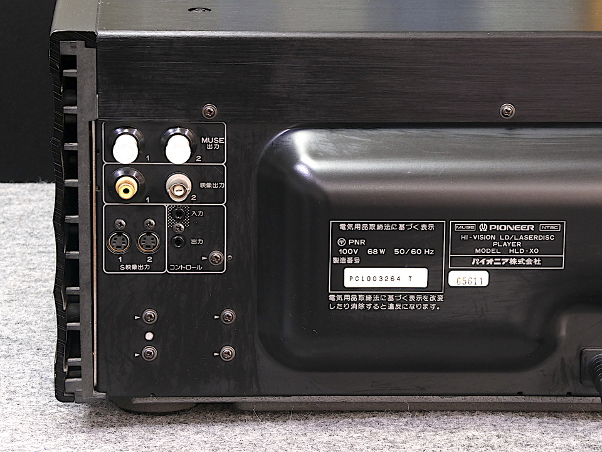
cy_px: 226
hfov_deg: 12.3
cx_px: 301
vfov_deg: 9.3
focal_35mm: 160
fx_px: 2783
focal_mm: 28.7
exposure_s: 1/2.5
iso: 200
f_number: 5.5
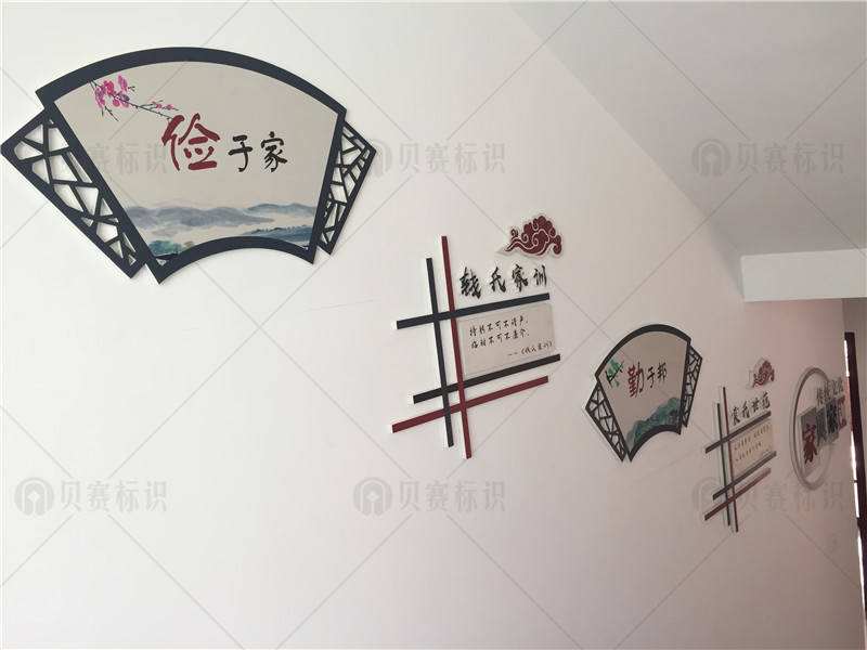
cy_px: 325
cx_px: 434
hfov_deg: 61.7
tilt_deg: -4.8
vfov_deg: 48.2
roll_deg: +5.3
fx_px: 726
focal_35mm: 29
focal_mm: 4.15
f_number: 2.2
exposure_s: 1/33
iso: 32
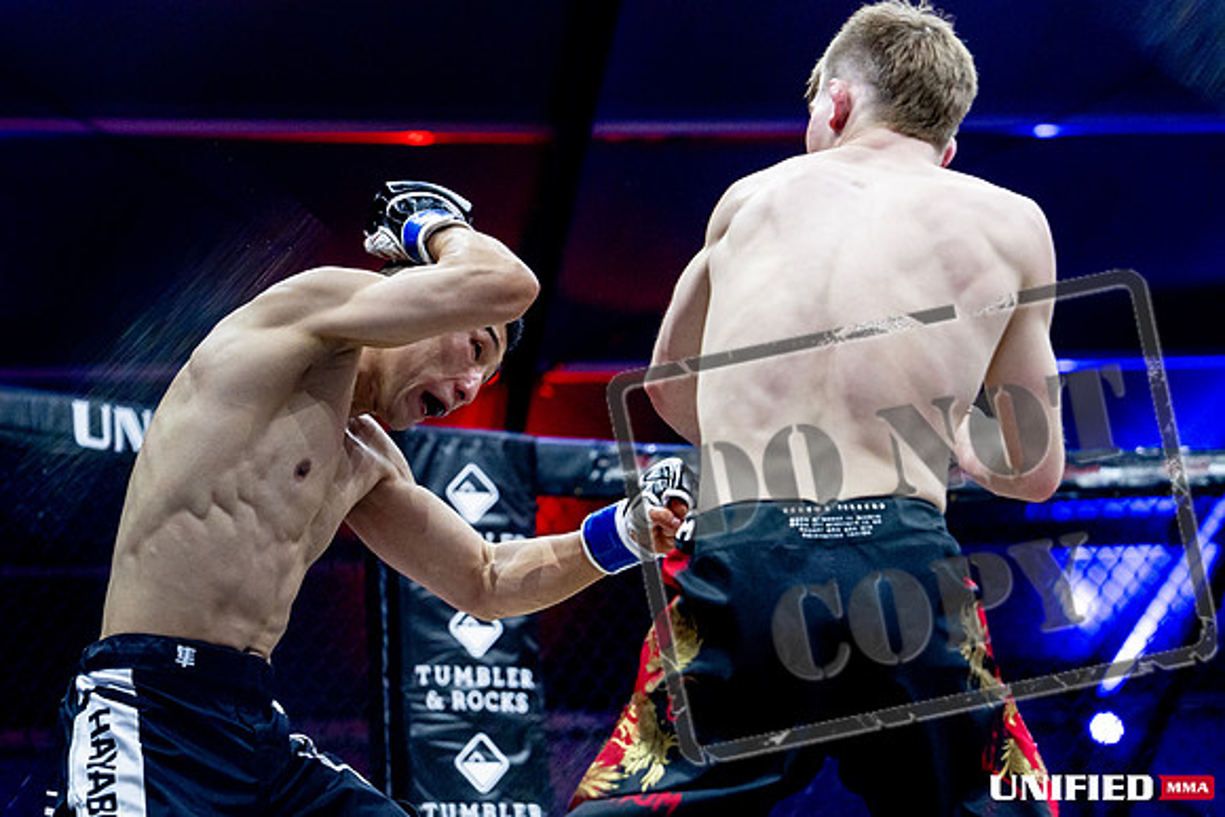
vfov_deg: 14.2
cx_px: 522
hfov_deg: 21.1
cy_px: 379
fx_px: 3293
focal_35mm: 97
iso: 3200
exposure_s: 1/1250
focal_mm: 70
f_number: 2.8
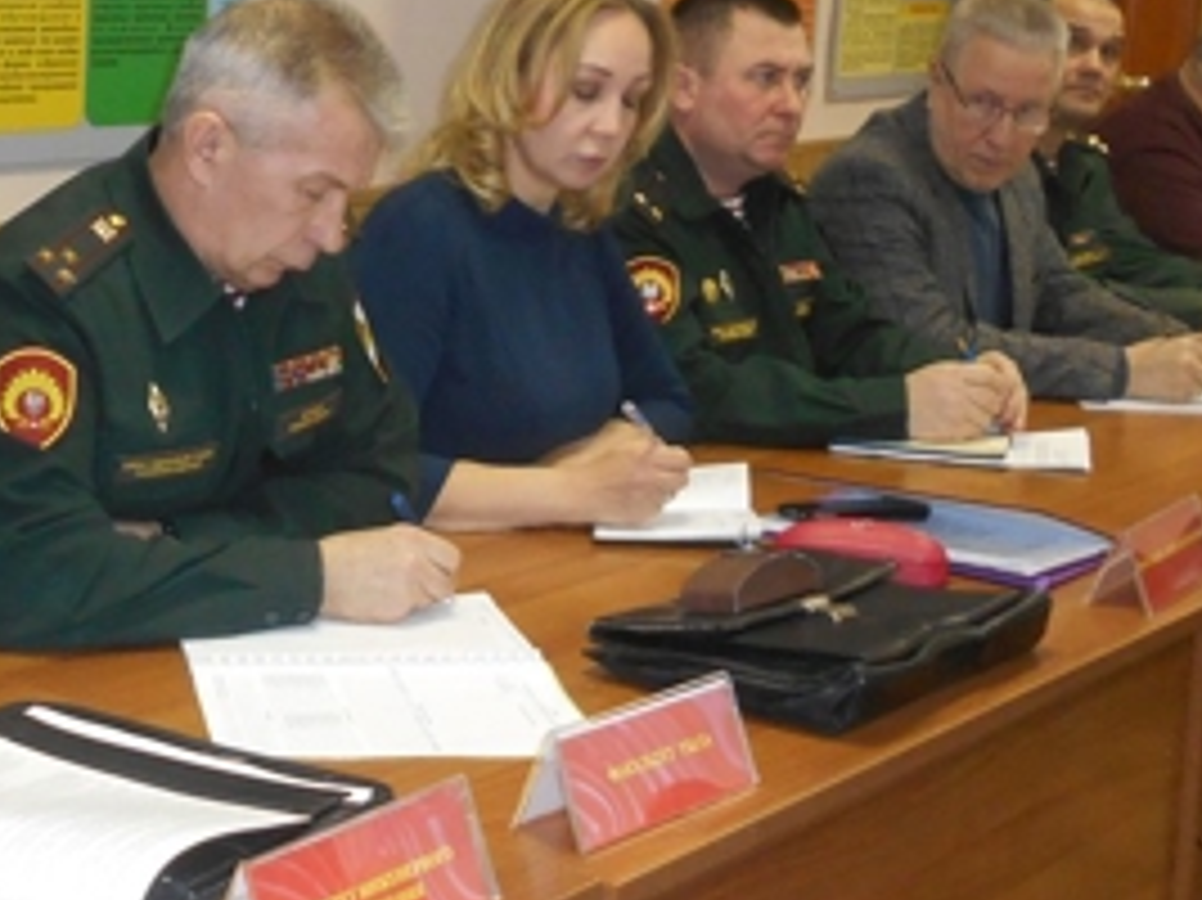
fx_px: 2256
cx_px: 200
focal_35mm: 65
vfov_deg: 22.5
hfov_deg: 29.0
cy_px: 297
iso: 280
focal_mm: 4.6
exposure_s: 1/25
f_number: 3.2
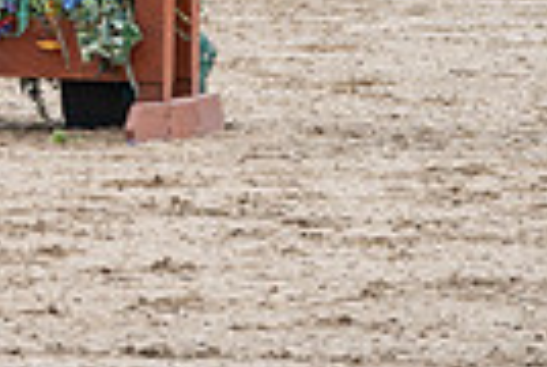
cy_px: -377
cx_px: -225
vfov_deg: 2.0
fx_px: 10660
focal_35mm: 700
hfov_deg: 2.9
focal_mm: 162
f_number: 5
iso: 125
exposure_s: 1/200
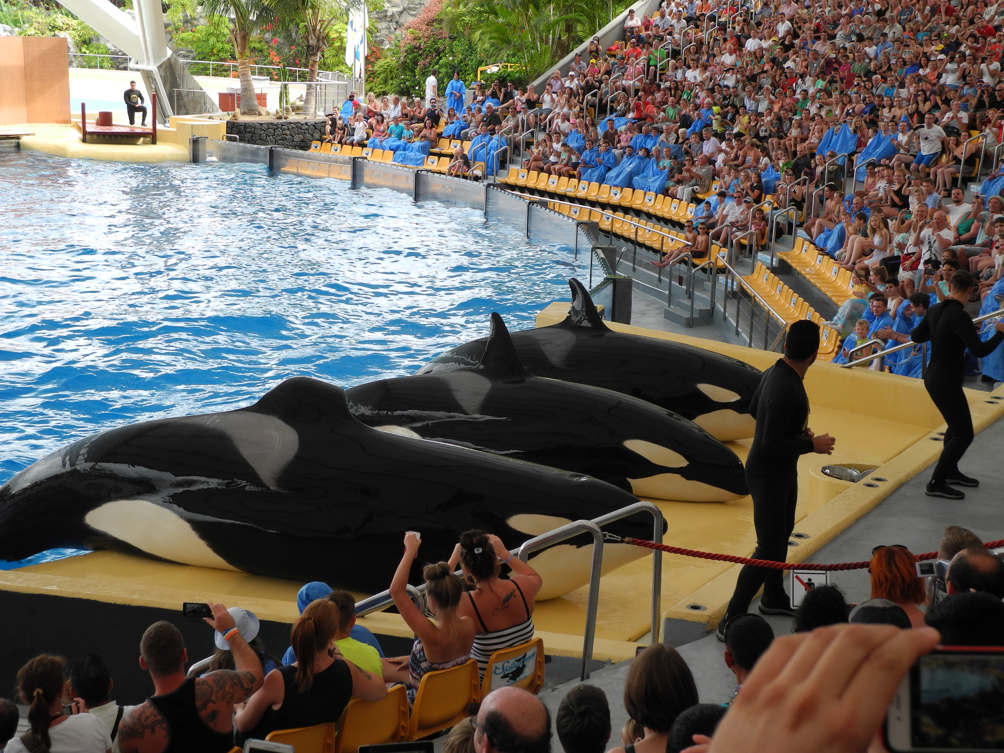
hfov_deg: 31.7
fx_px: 1769
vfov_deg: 24.0
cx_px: 502
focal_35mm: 61
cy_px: 376
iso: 100
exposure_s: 1/250
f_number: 3.5
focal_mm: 13
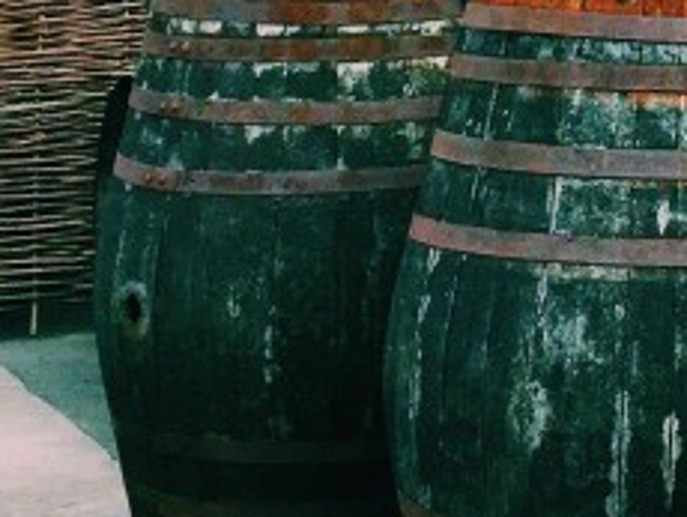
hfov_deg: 12.7
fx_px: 3000
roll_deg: +1.4
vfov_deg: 9.4
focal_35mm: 151
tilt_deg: +0.8
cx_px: 839
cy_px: -388
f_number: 2.2
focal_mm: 4.15
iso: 32
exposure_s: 1/1364
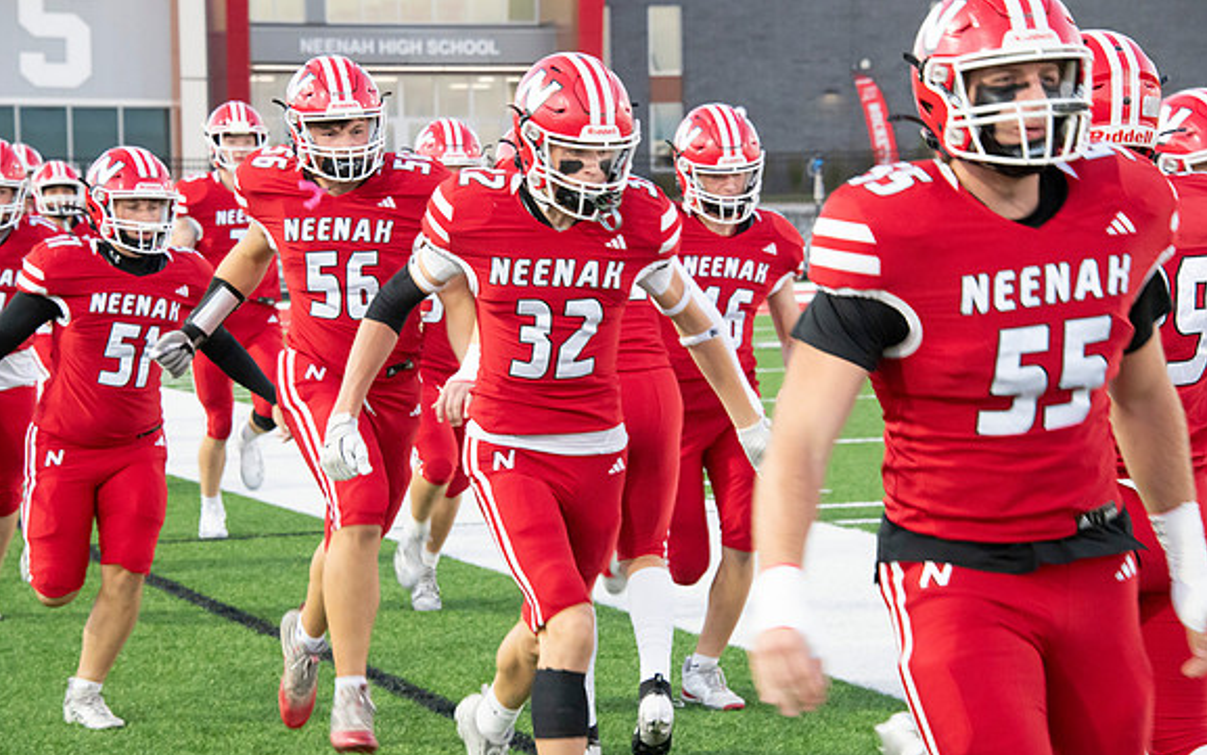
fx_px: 4212
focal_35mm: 128
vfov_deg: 10.2
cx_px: 602
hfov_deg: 16.3
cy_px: 369
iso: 8000
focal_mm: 125
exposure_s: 1/200
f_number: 9
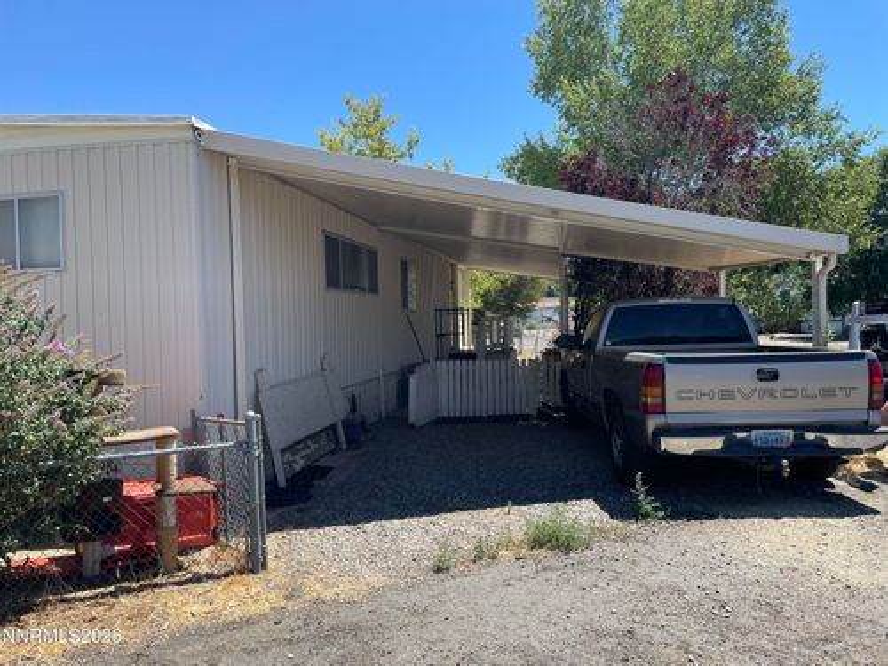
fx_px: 667
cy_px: 333
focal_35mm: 26
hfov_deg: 67.3
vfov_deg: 53.1
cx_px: 444
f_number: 1.6
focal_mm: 4.2
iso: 32
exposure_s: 1/1742
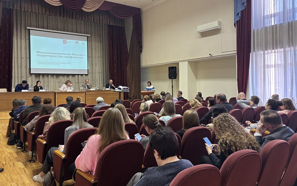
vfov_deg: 44.5
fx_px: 227
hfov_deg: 66.5
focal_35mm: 28
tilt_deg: +0.0
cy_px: 84
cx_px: 150
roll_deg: +0.8
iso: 320
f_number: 1.6
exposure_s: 1/50
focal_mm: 5.96
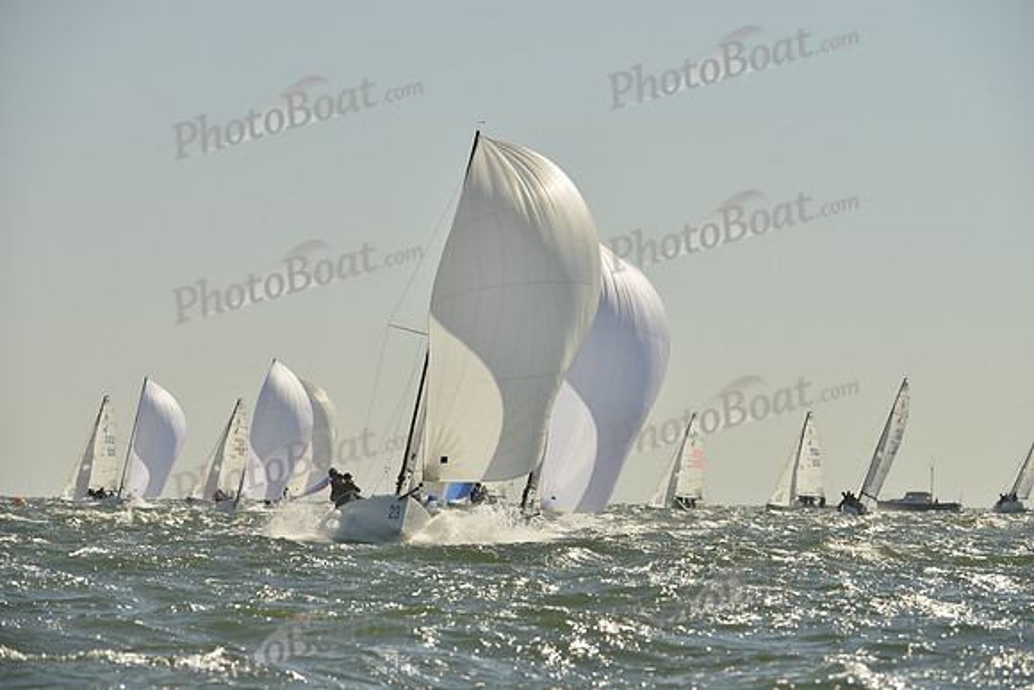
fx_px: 5746
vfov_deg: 6.9
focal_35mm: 200
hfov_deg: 10.3
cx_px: 517
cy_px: 345
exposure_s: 1/1600
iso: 280
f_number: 8
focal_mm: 200
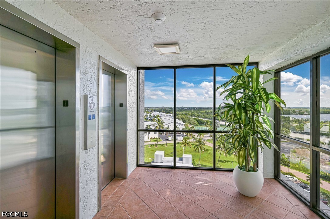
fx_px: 151
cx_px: 165
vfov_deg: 72.0
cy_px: 110
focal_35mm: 16
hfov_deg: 95.0
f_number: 10
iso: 100
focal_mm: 16.5
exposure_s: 1/80
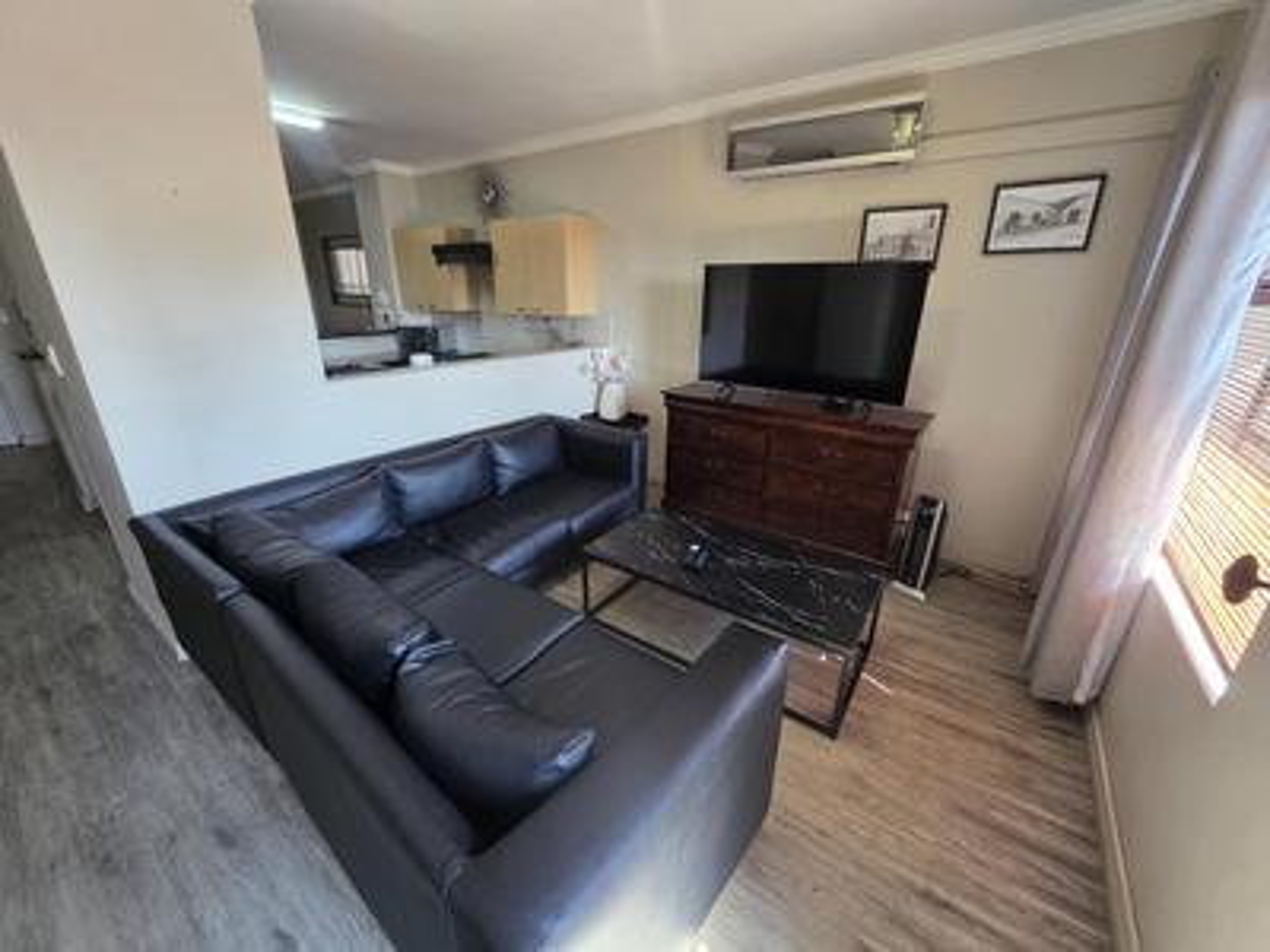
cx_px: 635
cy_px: 476
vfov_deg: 89.9
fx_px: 477
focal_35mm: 13
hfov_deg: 106.2
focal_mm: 2.2
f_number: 1.9
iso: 125
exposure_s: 1/100
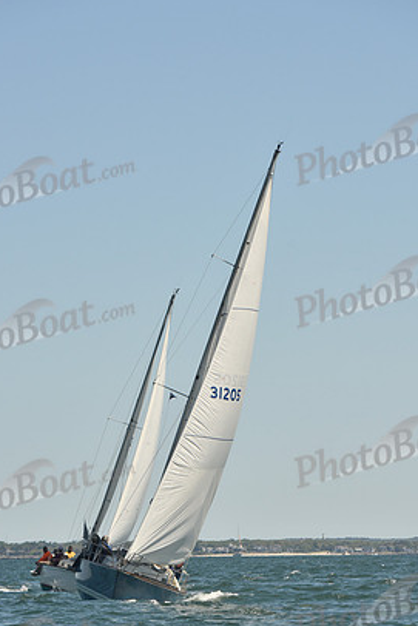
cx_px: 215
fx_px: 3480
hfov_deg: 6.9
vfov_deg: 10.3
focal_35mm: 200
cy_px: 390
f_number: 6.3
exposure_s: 1/800
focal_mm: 140
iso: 250
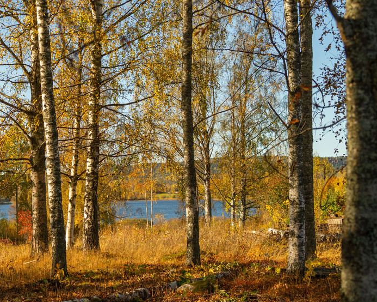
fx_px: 870
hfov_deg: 23.4
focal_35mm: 78
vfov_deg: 19.6
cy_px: 140
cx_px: -2
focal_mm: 40
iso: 250
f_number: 3.5
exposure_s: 1/3200
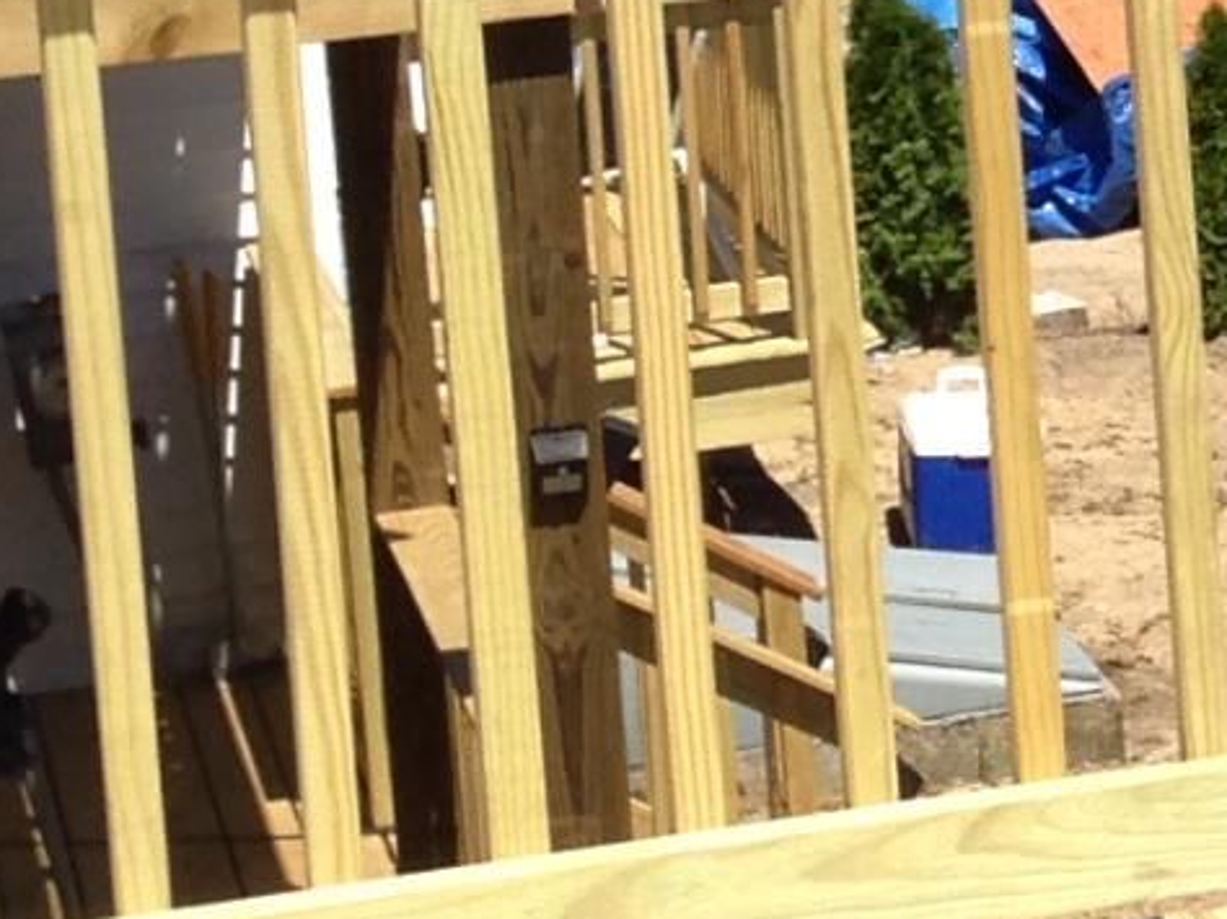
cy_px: -396
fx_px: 7404
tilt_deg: -6.6
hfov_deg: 8.8
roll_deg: +3.6
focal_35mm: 209
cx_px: 2749
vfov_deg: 7.0
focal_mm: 4.12
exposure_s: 1/1175
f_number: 2.4
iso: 50
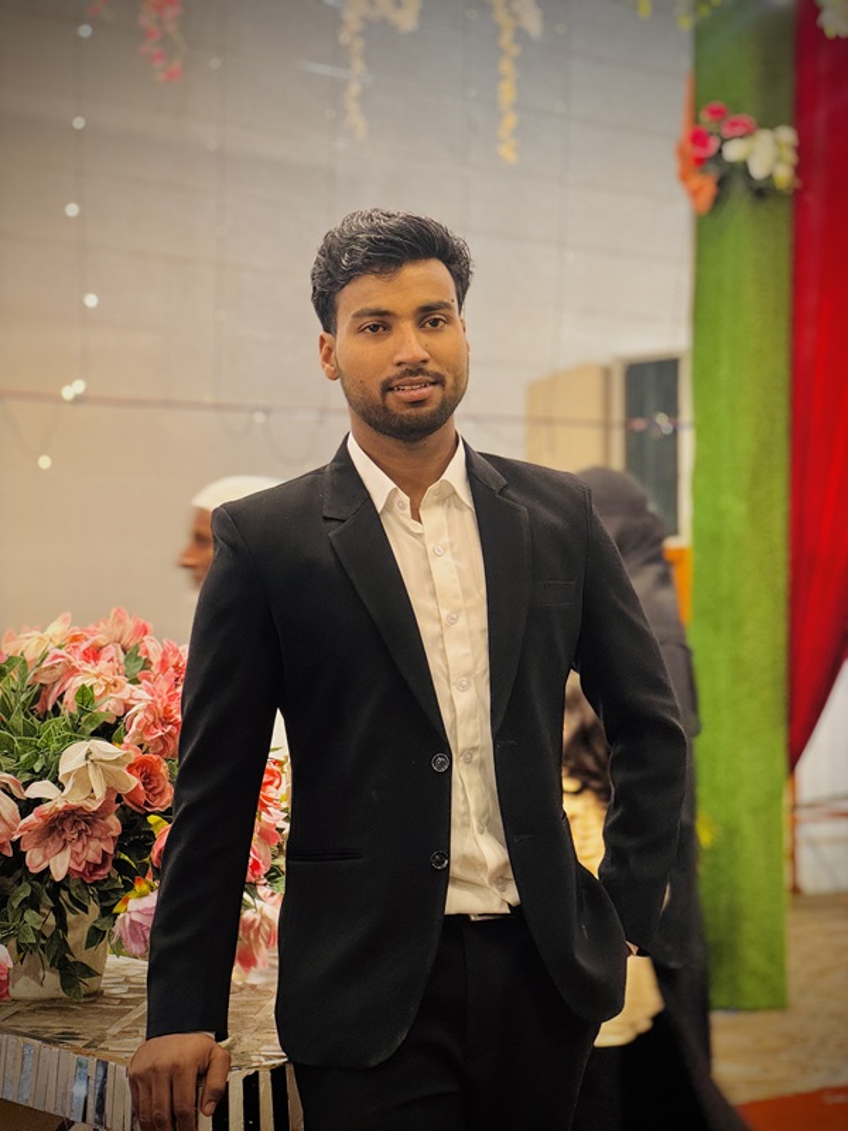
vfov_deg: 25.3
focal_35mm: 77
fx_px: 2515
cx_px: 424
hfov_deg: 19.1
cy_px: 566
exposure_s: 1/50
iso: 250
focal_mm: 9
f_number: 2.8
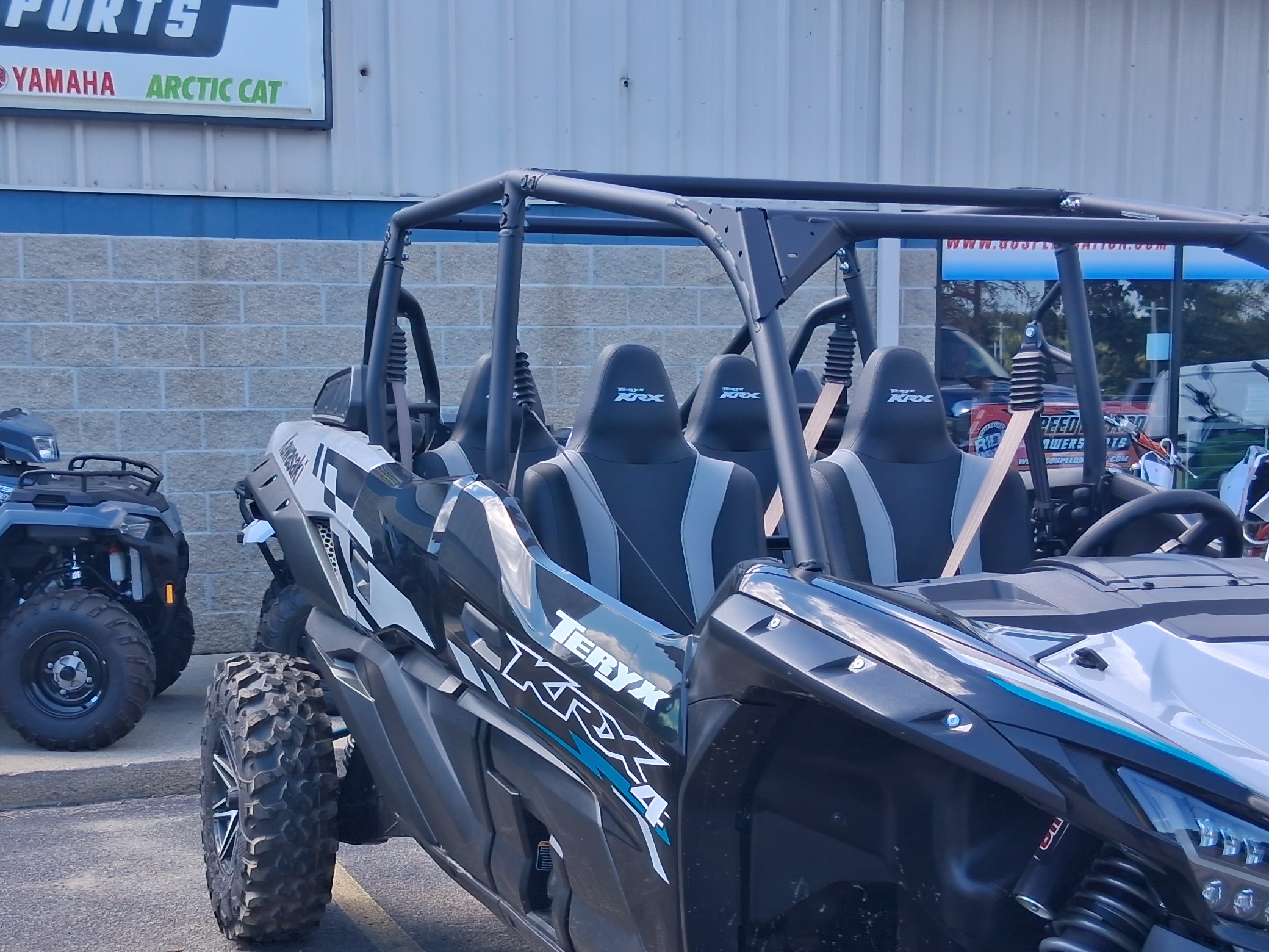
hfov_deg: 37.3
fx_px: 1870
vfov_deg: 28.4
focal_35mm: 51
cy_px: 599
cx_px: 502
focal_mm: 3.98
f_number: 1.8
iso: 25
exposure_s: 1/261
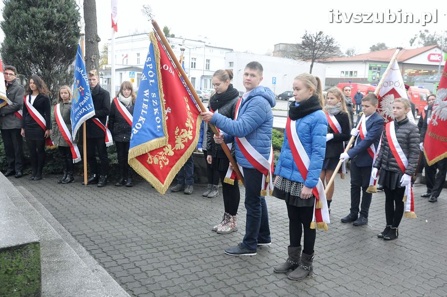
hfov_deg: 59.5
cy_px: 148
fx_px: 391
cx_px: 224
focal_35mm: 32
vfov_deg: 41.6
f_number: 7.1
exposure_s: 1/200
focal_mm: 21
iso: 1600
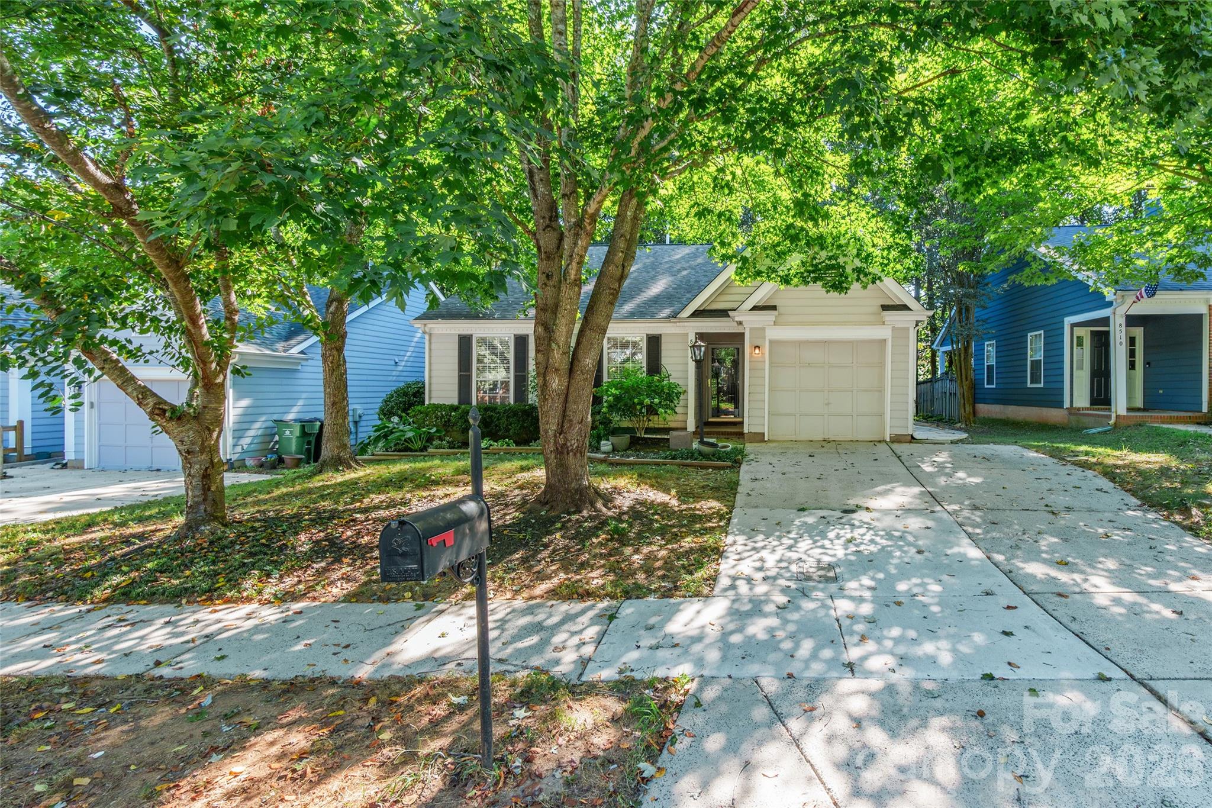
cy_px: 404
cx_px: 606
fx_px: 555
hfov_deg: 95.0
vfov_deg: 72.0
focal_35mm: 16
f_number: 9
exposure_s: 1/160
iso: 800
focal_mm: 11
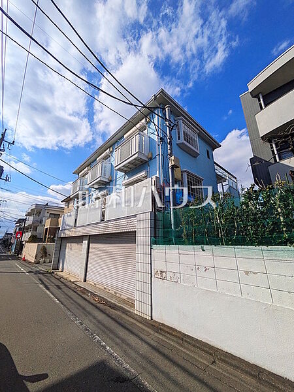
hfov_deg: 85.7
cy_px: 196
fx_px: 159
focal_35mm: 14
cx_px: 147
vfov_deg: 102.1
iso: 49
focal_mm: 1.83
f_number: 2.2
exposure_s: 1/3704
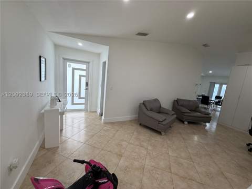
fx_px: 102
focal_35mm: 14
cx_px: 126
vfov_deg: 85.7
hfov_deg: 102.1
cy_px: 94
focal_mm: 2.22
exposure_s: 1/120
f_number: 2.2
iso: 100
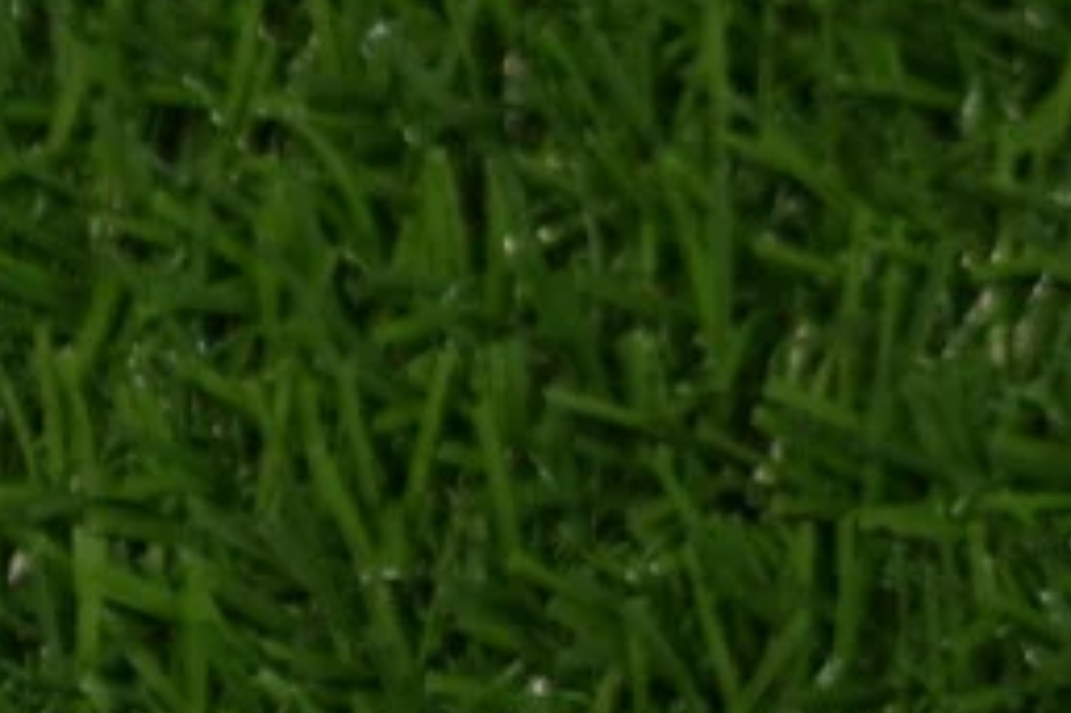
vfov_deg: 3.6
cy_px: 1243
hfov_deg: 5.1
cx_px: -2659
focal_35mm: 374
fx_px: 11119
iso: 100
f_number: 2.2
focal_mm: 50
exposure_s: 1/100
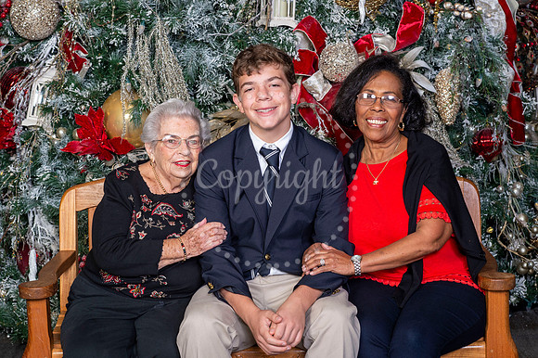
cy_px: 179
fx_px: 1270
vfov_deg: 16.1
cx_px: 269
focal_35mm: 85
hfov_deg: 23.9
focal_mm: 85
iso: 400
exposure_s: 1/125
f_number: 8
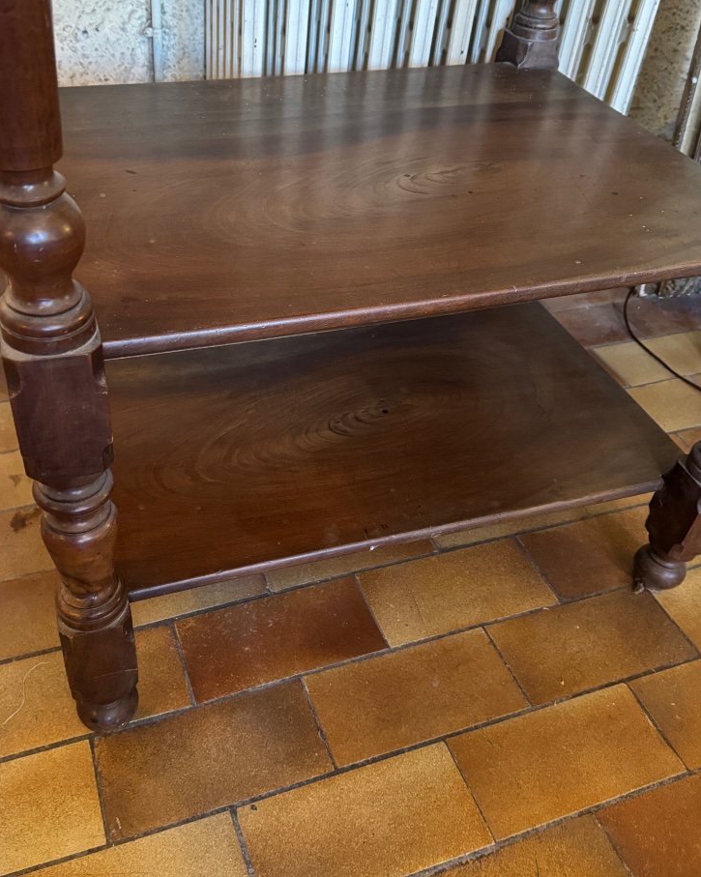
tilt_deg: -41.2
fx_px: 804
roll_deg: -4.5
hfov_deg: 46.9
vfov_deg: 57.1
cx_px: 286
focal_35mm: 31
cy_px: 405
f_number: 1.78
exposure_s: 1/33
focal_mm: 6.76
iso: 800
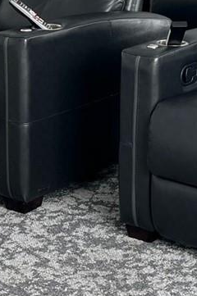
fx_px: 987
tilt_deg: -9.5
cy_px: -16
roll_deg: -0.7
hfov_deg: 11.3
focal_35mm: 120
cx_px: 173
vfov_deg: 16.6
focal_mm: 5.7
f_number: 1.5
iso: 50
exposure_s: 1/121
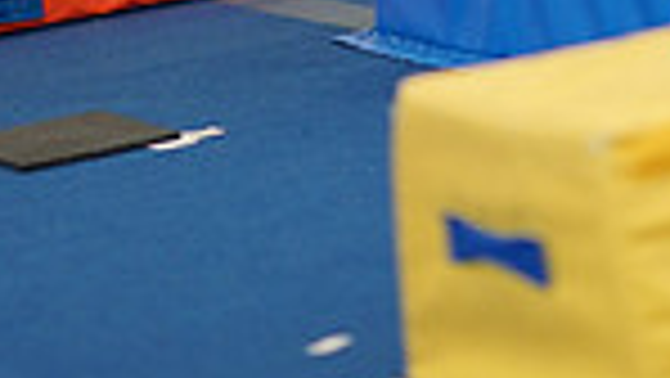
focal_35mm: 347
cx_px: 560
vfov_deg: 3.5
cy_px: -580
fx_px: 6168
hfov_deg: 6.2
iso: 800
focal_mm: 85
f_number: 1.4
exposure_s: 1/500
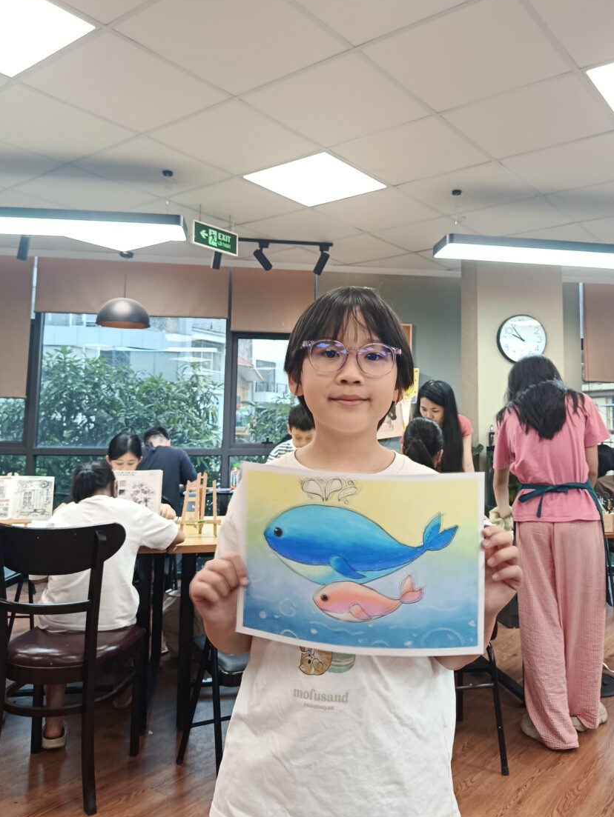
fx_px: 685
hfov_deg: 48.1
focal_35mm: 29
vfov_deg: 61.5
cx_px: 346
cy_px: 365
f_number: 1.7
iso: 502
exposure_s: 1/100
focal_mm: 5.24
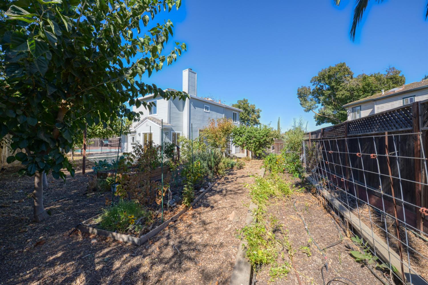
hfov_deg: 104.3
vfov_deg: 81.2
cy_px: 142
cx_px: 214
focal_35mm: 14
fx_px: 166
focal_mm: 14
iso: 400
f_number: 10
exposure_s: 1/250
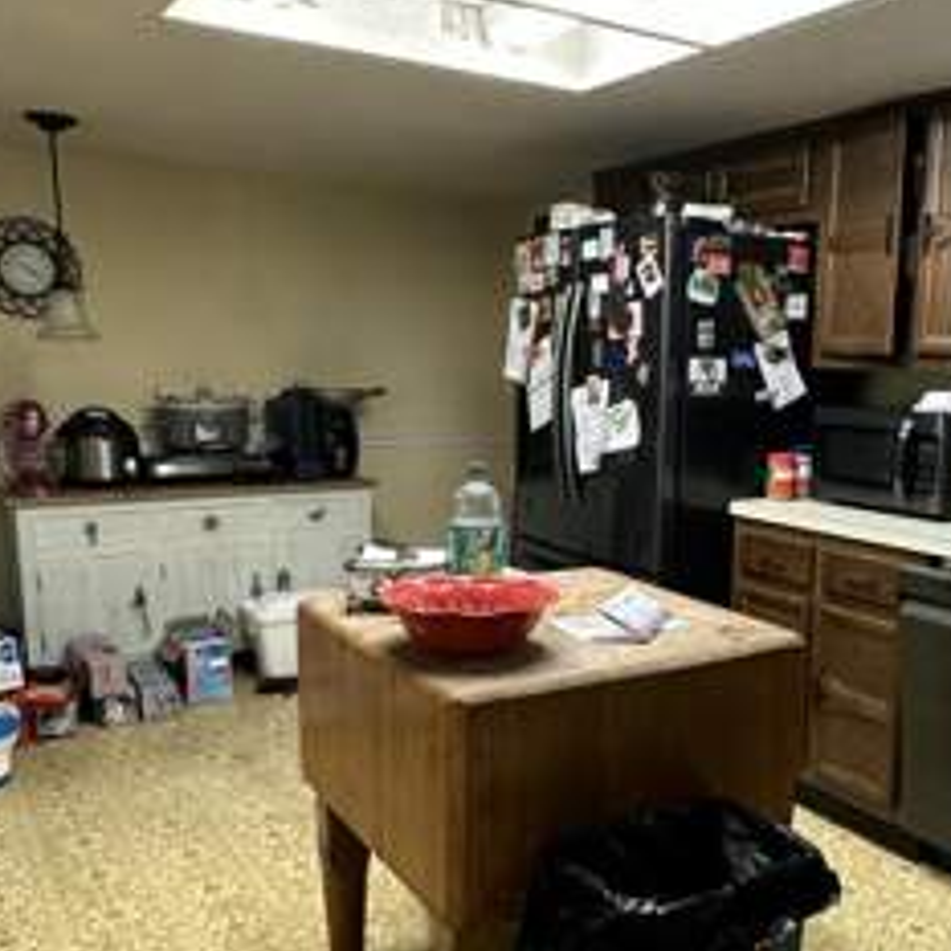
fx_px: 1057
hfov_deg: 47.7
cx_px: 624
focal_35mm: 34
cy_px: 563
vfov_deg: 48.2
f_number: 2.2
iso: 320
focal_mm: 2.22
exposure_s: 1/60
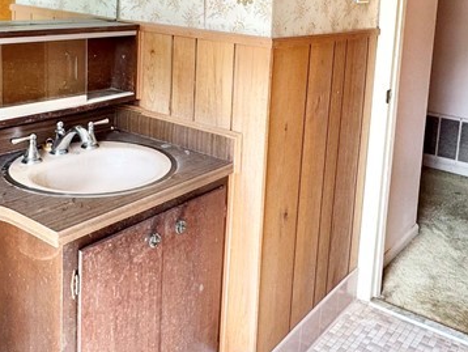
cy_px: 50
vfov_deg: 34.4
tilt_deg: -7.5
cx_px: 246
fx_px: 541
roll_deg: -2.7
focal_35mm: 40
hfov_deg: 46.8
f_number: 2.2
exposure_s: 1/99
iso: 100
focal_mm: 2.22
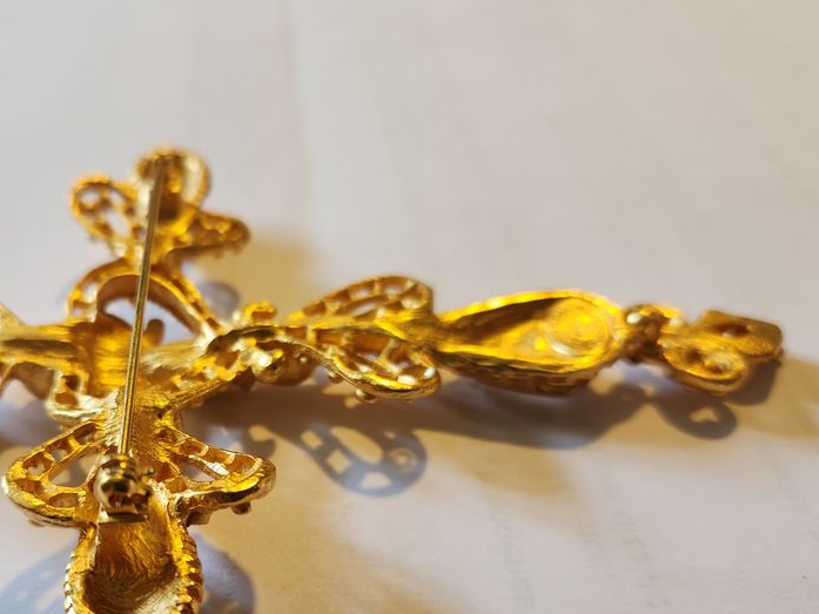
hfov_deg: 54.2
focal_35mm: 33
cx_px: 269
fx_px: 781
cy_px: 419
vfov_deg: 42.3
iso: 160
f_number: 1.8
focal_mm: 5.4
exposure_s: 1/100
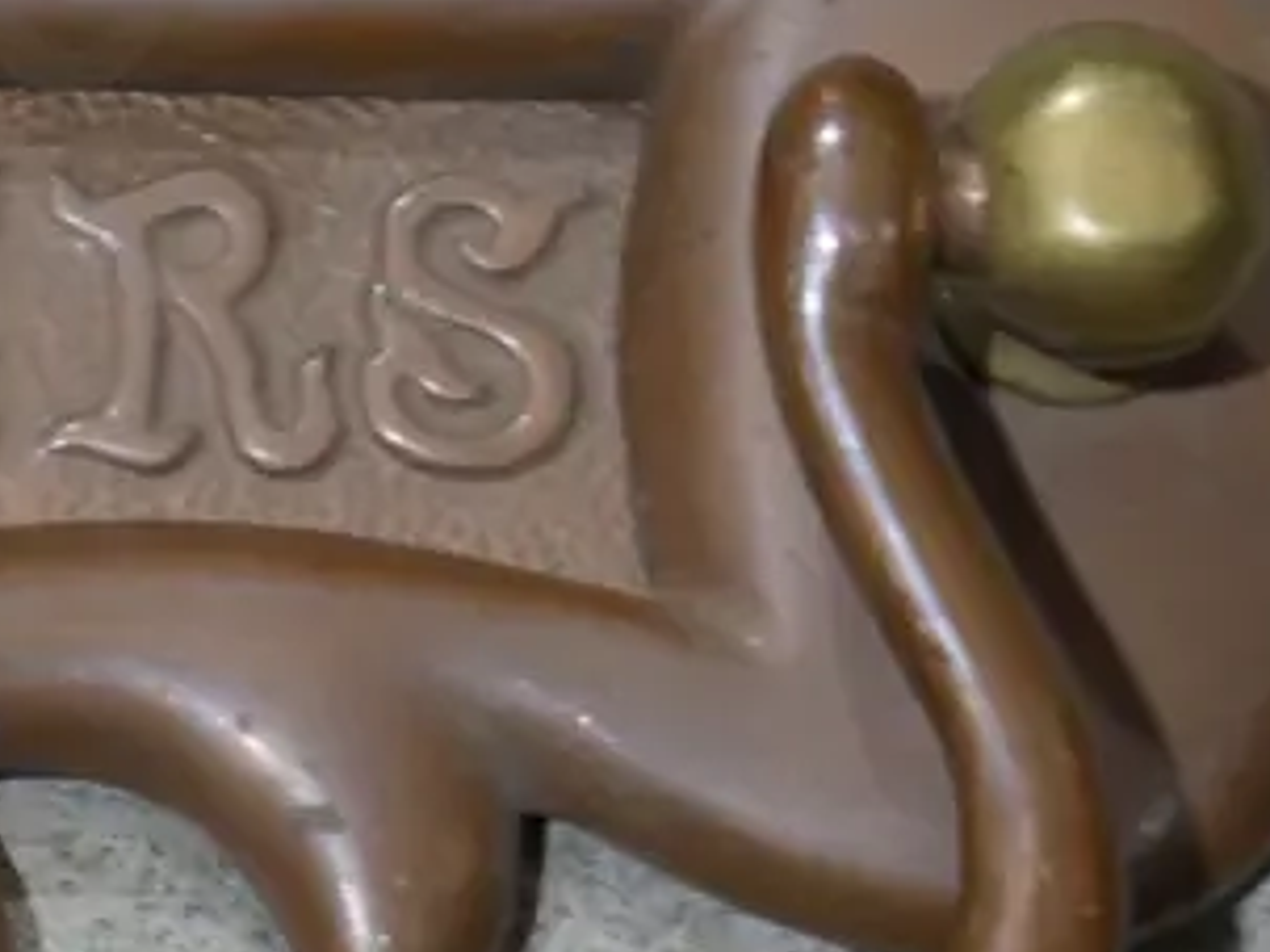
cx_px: -436
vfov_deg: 5.2
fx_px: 10415
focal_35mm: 284
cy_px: 367
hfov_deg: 6.9
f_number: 5.6
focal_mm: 42
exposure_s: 1/100
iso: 800
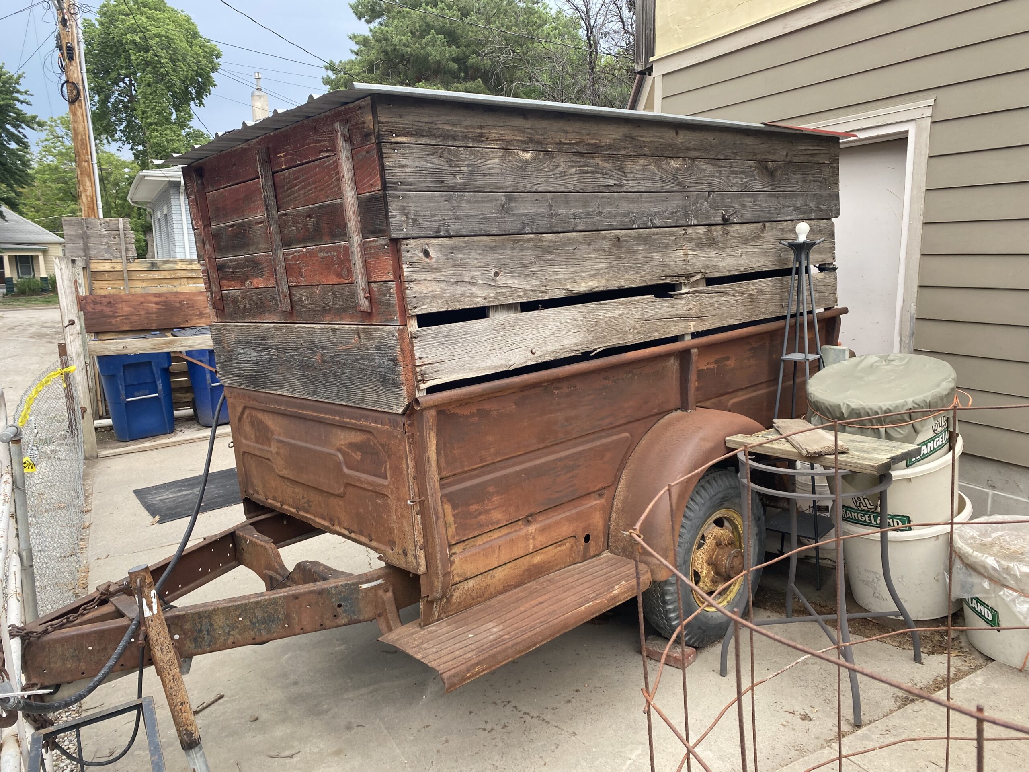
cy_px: 386
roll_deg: -1.8
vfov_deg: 53.1
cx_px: 514
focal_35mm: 26
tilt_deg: -11.6
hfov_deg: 67.3
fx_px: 773
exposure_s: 1/393
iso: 32
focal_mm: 4.25
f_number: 1.8
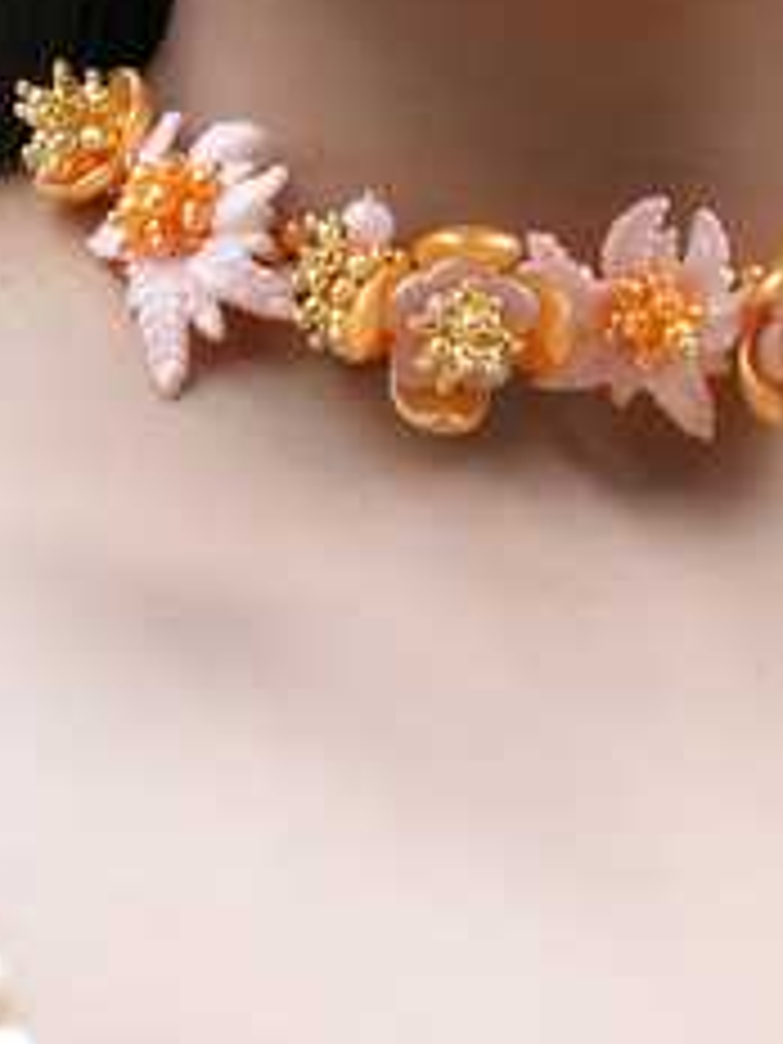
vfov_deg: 25.3
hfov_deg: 19.1
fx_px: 2292
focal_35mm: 76
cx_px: 680
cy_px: 790
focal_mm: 35
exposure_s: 1/100
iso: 3200
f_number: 14
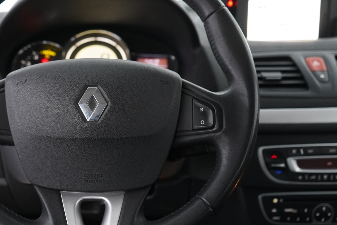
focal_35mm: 48
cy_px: 117
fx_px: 449
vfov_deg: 28.1
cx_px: 94
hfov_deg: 40.2
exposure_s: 1/40
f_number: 4
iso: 3200
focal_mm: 31
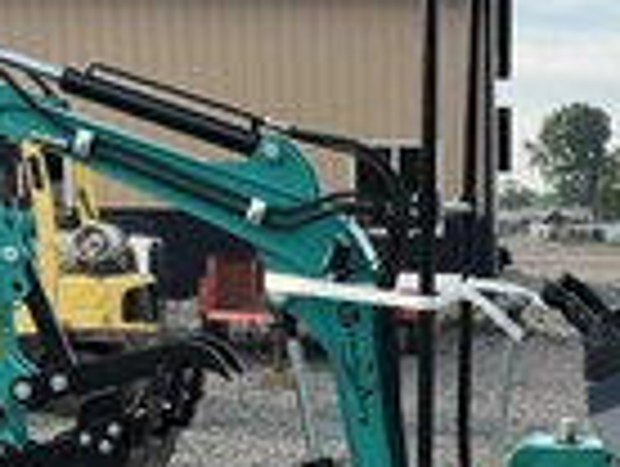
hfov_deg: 22.7
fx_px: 1507
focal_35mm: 84
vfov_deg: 17.3
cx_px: 553
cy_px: 449
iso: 25
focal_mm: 3
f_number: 1.8
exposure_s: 1/540
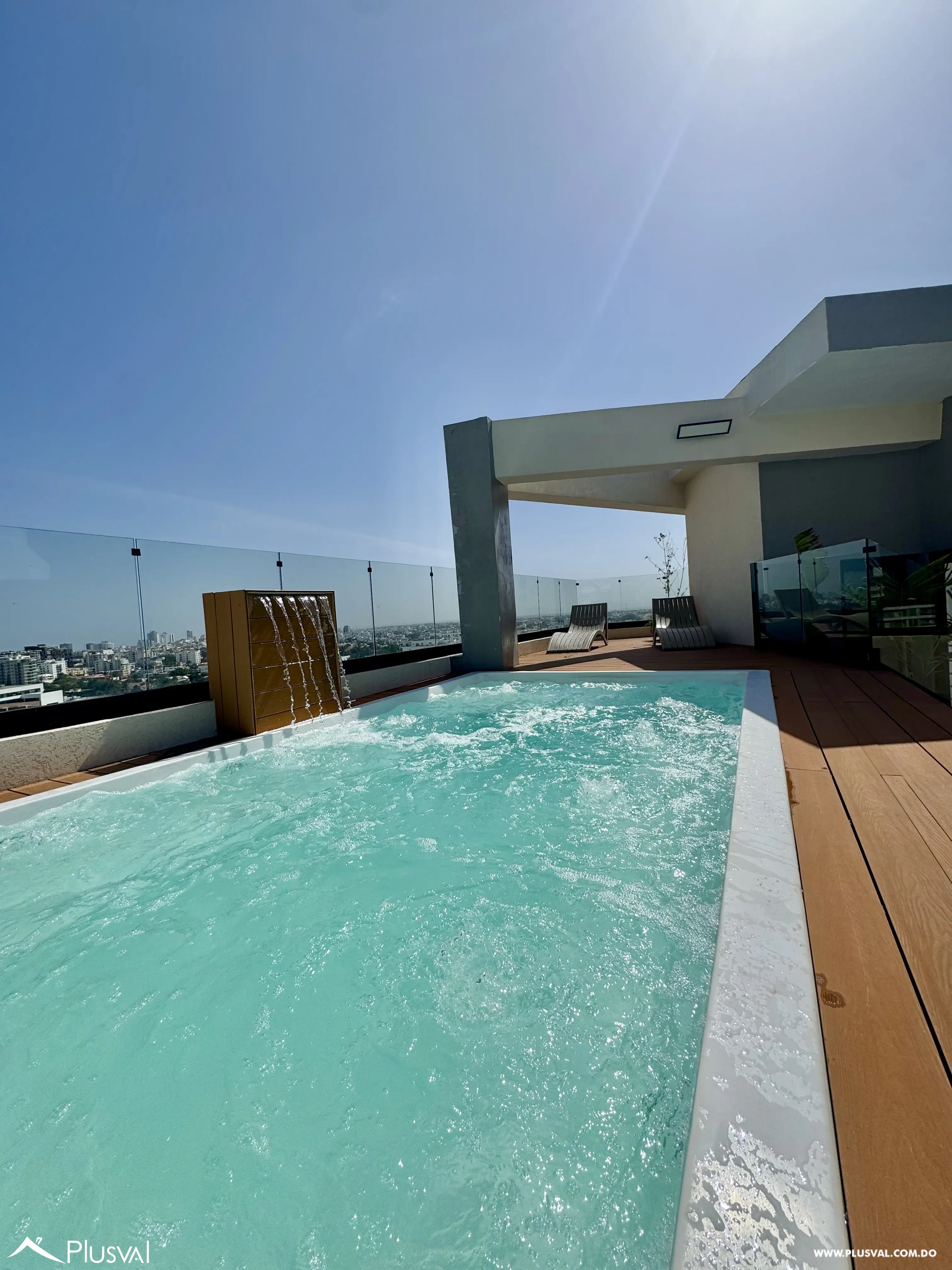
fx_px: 513
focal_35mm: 14
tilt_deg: -3.6
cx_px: 476
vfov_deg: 102.1
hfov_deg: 85.7
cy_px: 635
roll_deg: +4.5
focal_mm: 2.22
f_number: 2.2
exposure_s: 1/3906
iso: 32
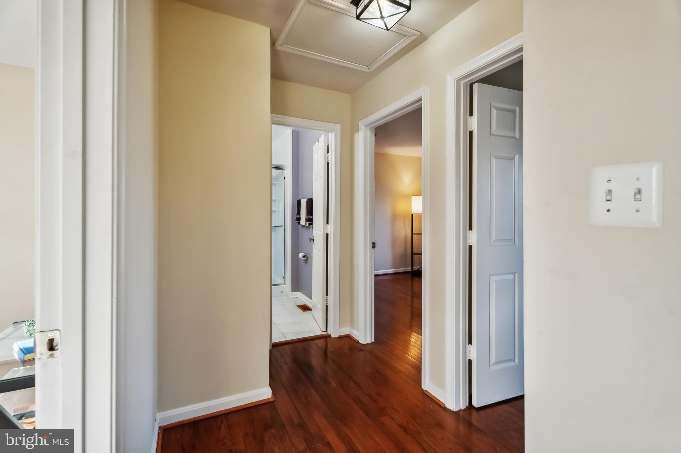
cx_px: 340
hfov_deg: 96.8
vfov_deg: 73.7
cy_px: 226
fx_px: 303
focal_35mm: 16
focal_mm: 16
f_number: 9
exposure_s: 1/250
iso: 800
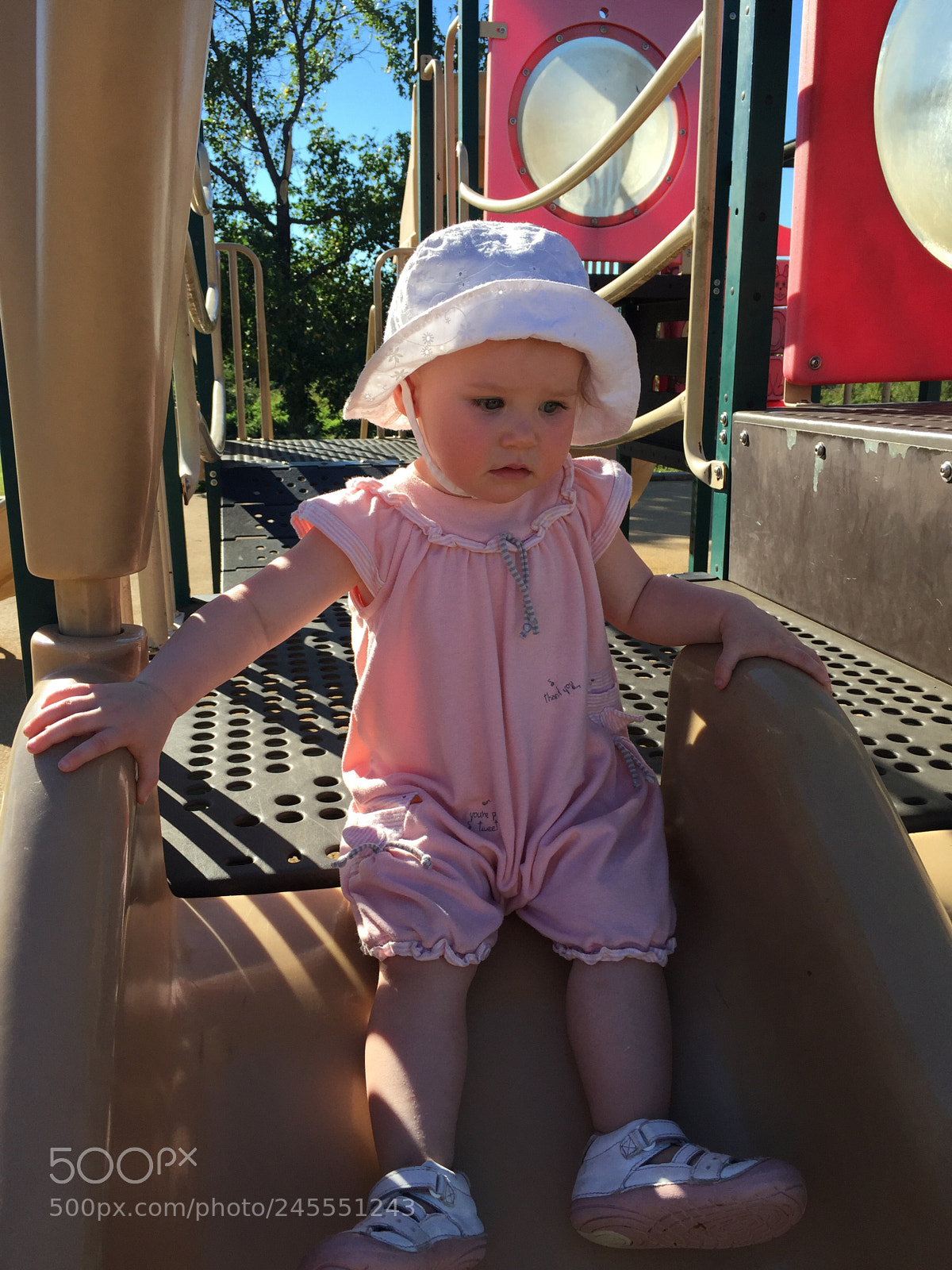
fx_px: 1063
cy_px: 635
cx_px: 476
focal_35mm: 29
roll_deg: -0.8
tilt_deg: -12.6
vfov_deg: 61.7
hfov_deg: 48.2
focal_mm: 4.15
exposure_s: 1/1014
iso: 32
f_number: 2.2
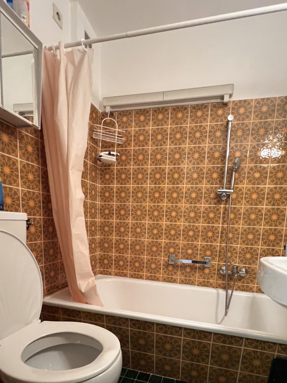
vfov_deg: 84.8
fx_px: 199
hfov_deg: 71.5
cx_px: 151
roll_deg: -2.9
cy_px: 254
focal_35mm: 18
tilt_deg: -6.8
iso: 800
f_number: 1.8
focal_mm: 1.57
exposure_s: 1/50
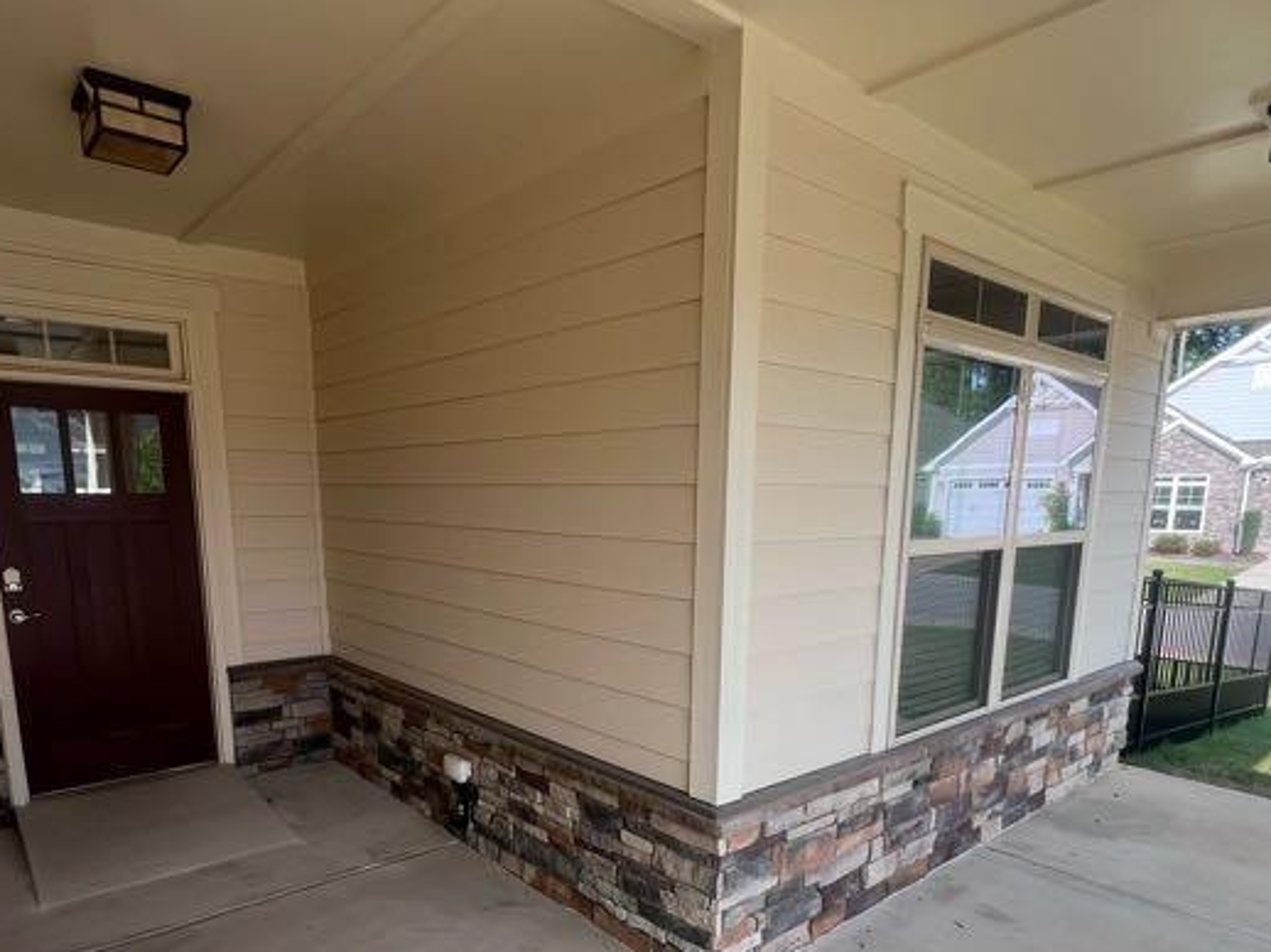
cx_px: 606
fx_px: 771
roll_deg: -1.1
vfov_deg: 61.6
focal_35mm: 21
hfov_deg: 79.0
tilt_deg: -11.3
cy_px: 649
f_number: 1.8
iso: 32
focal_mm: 1.57
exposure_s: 1/288
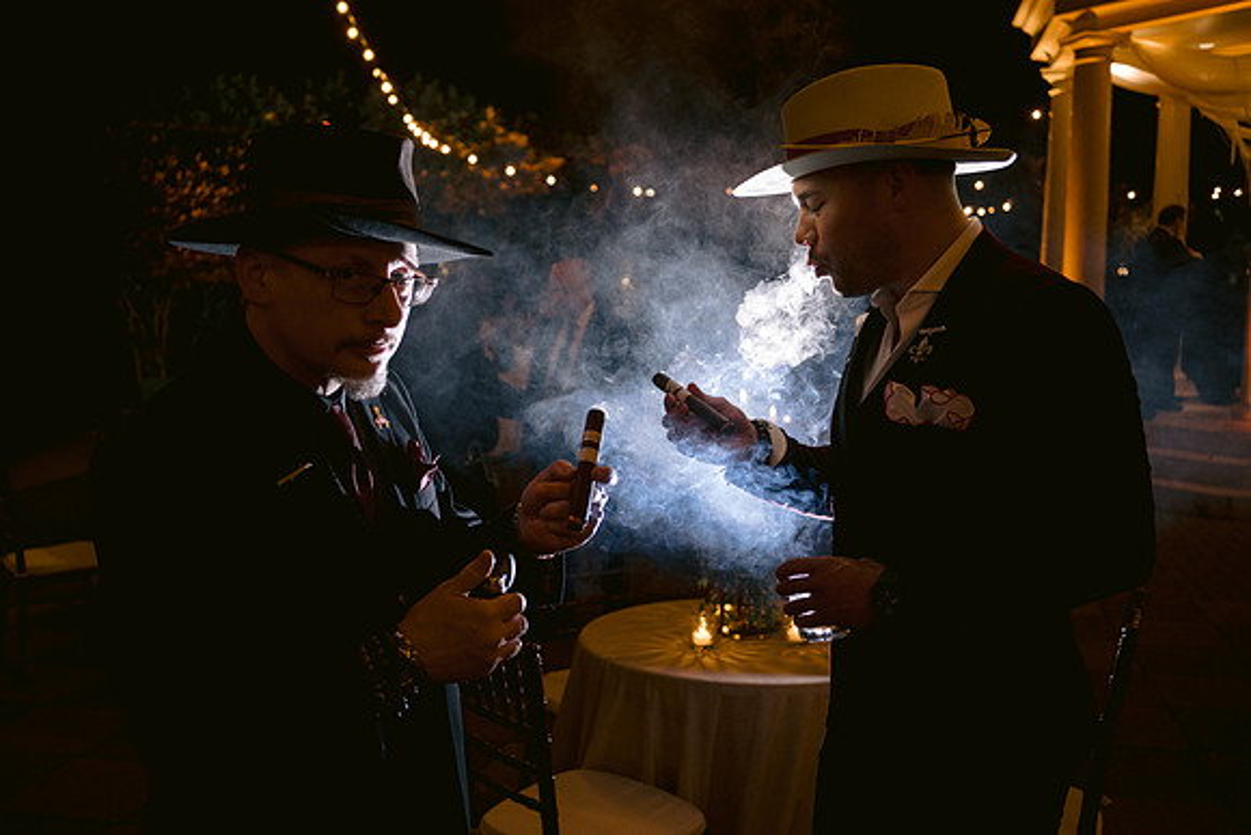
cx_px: 584
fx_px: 1232
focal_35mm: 35
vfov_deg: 37.4
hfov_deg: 53.8
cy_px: 446
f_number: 2.8
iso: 800
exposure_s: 1/50
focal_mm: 28
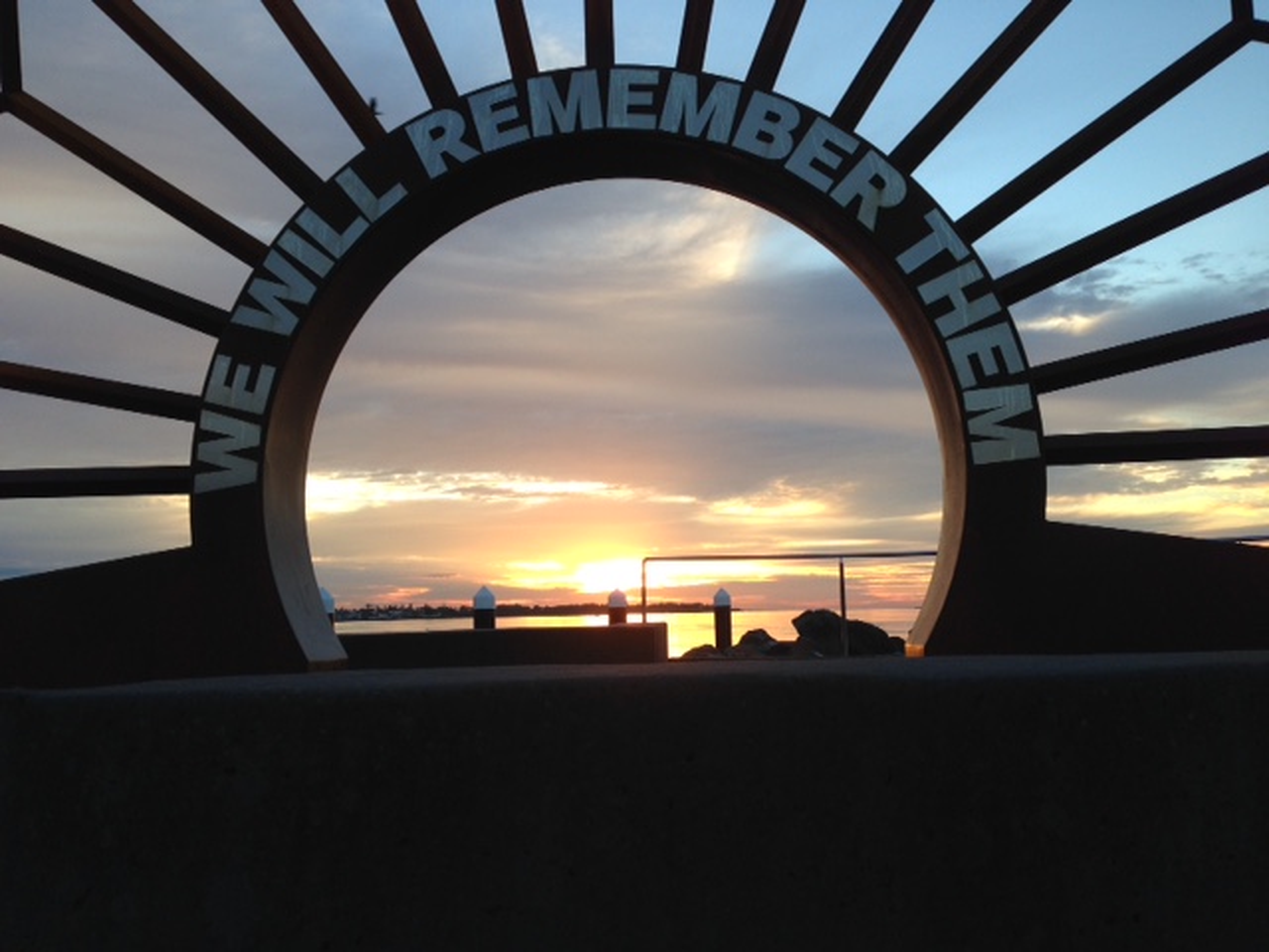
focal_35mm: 33
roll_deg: +1.0
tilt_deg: +5.8
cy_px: 476
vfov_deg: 42.9
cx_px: 634
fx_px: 1210
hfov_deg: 55.4
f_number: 2.4
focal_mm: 4.12
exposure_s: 1/152
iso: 50
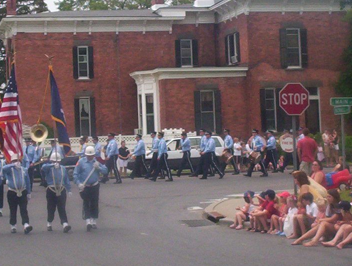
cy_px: 108
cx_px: 132
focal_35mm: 88
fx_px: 897
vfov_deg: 16.8
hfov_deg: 22.2
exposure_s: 1/822
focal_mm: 4.99
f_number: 4.5
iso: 100
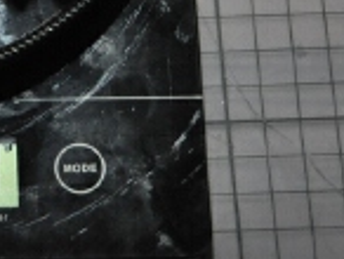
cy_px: -99
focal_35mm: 190
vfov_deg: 7.7
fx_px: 1891
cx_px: -68
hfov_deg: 10.2
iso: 1600
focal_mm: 32
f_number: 4.2
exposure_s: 1/80
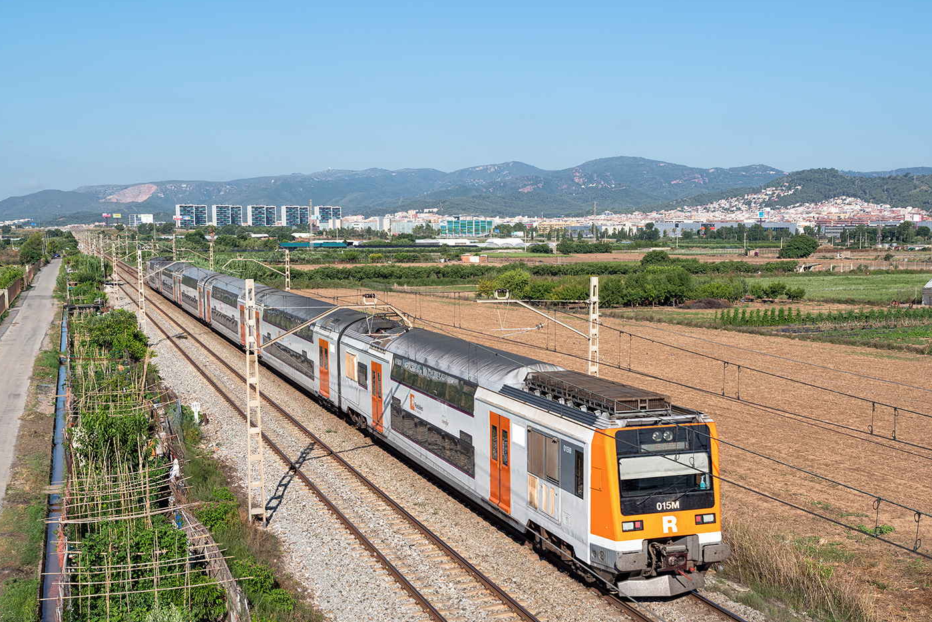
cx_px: 482
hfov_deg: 48.4
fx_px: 1036
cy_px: 336
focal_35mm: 40
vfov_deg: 33.4
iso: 200
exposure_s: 1/800
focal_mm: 35
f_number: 7.1
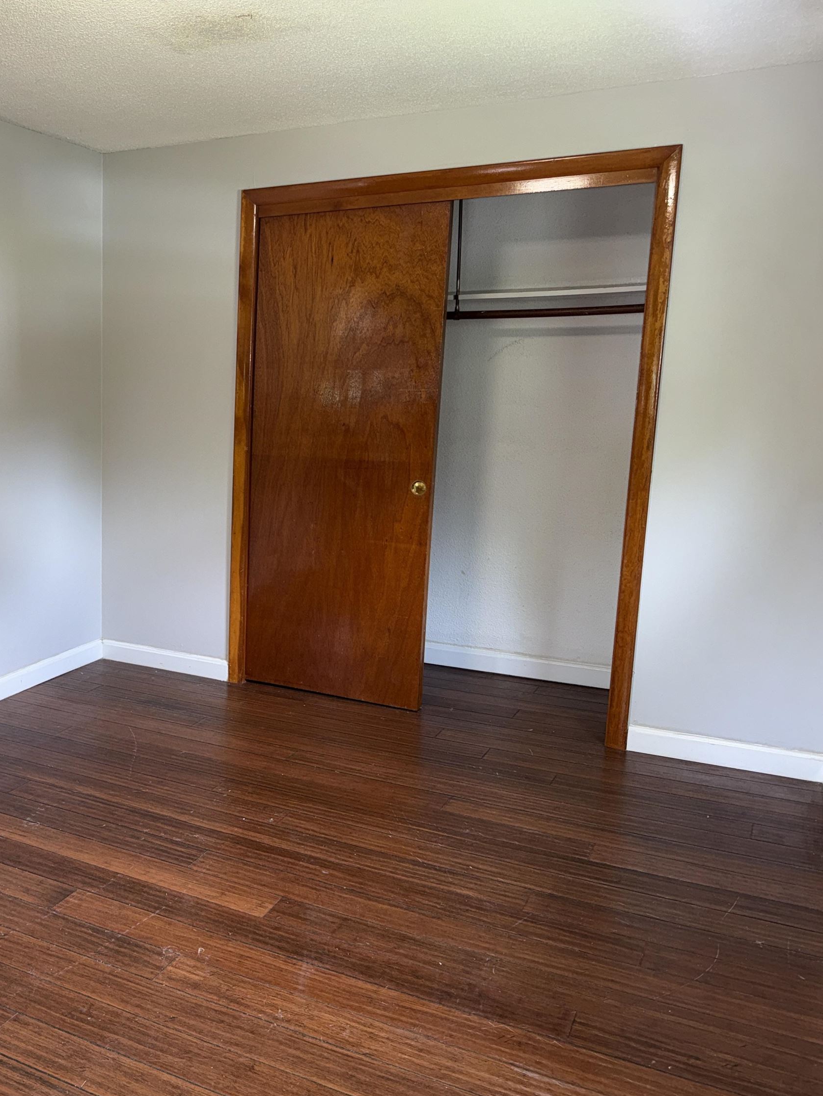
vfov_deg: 55.3
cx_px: 110
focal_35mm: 33
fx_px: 1046
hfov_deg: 40.3
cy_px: 556
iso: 64
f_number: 1.78
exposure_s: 1/23
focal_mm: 6.76
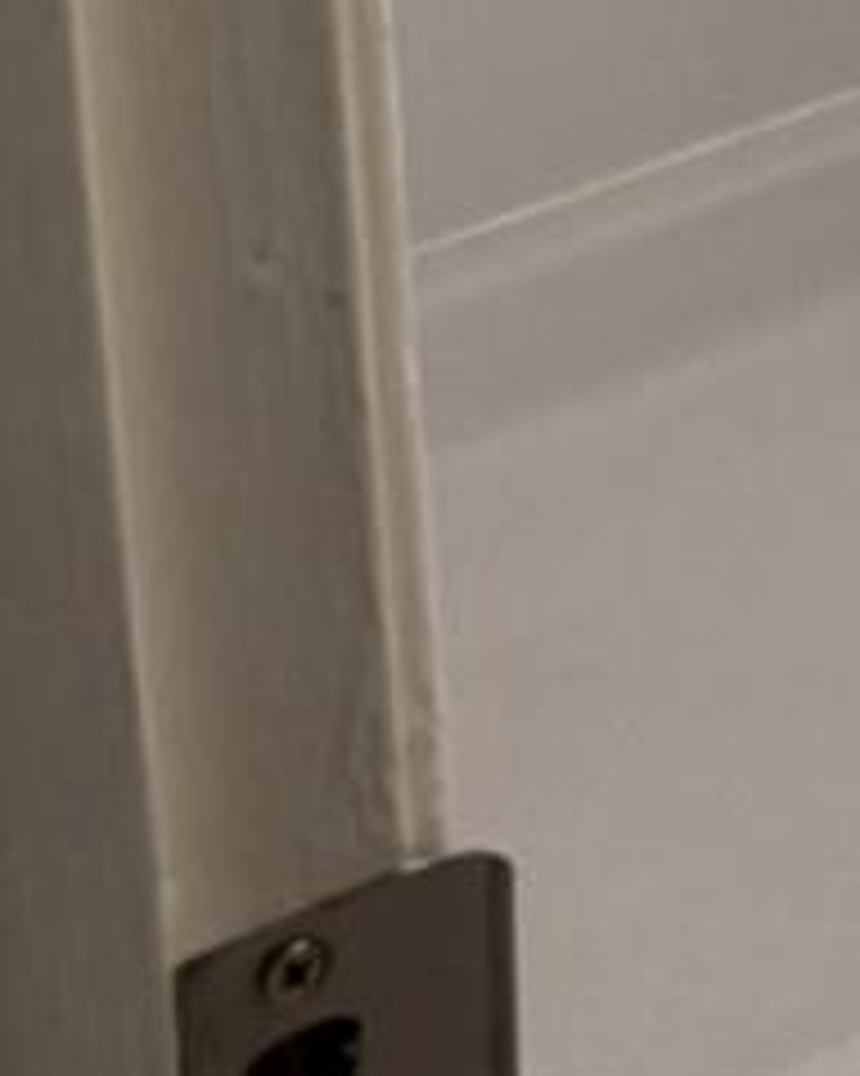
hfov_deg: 8.3
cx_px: 2589
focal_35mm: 157
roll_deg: -0.6
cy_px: -1202
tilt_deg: -11.4
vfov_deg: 11.0
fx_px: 4998
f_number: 1.78
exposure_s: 1/120
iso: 200
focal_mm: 6.76
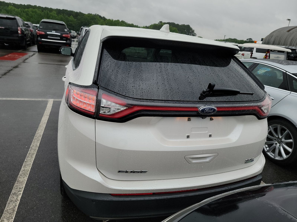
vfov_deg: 56.8
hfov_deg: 71.6
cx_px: 148
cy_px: 111
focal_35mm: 24
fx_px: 206
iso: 72
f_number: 1.8
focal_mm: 6.7
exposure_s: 1/119
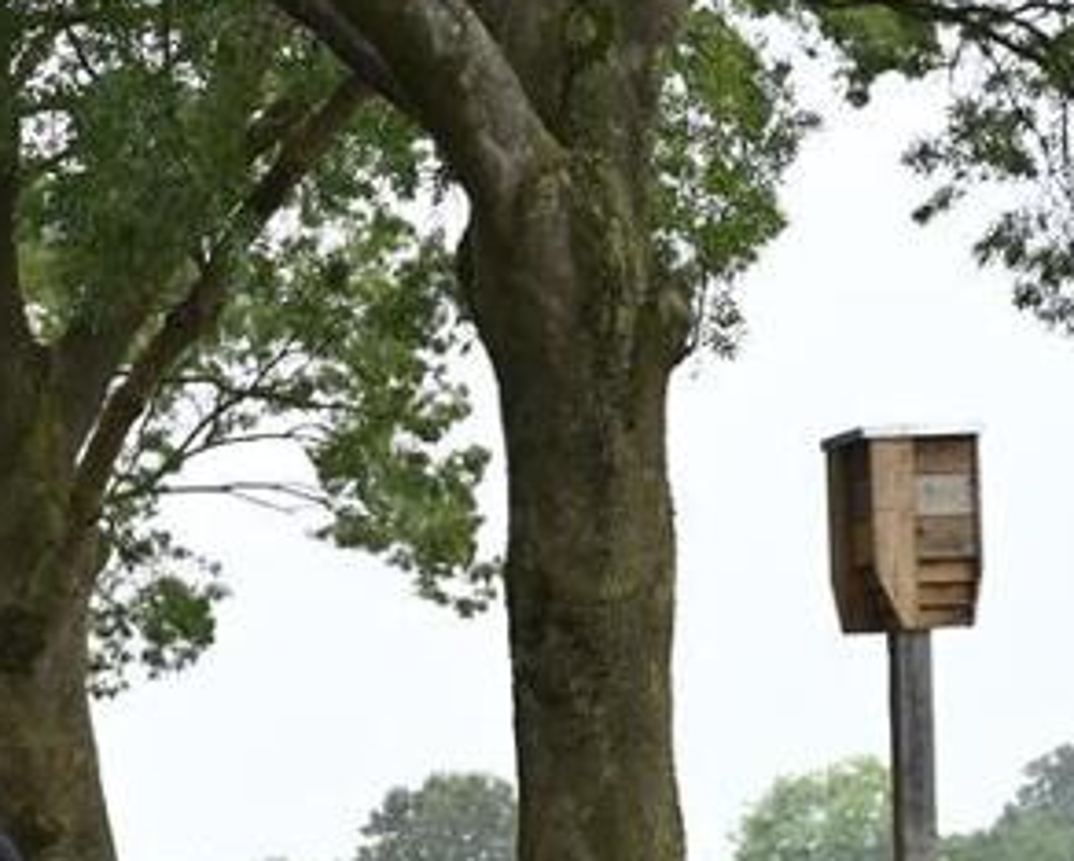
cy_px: 1047
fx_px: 7093
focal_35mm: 223
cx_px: -666
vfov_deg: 6.9
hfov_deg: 8.4
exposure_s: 1/320
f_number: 4
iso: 400
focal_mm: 70
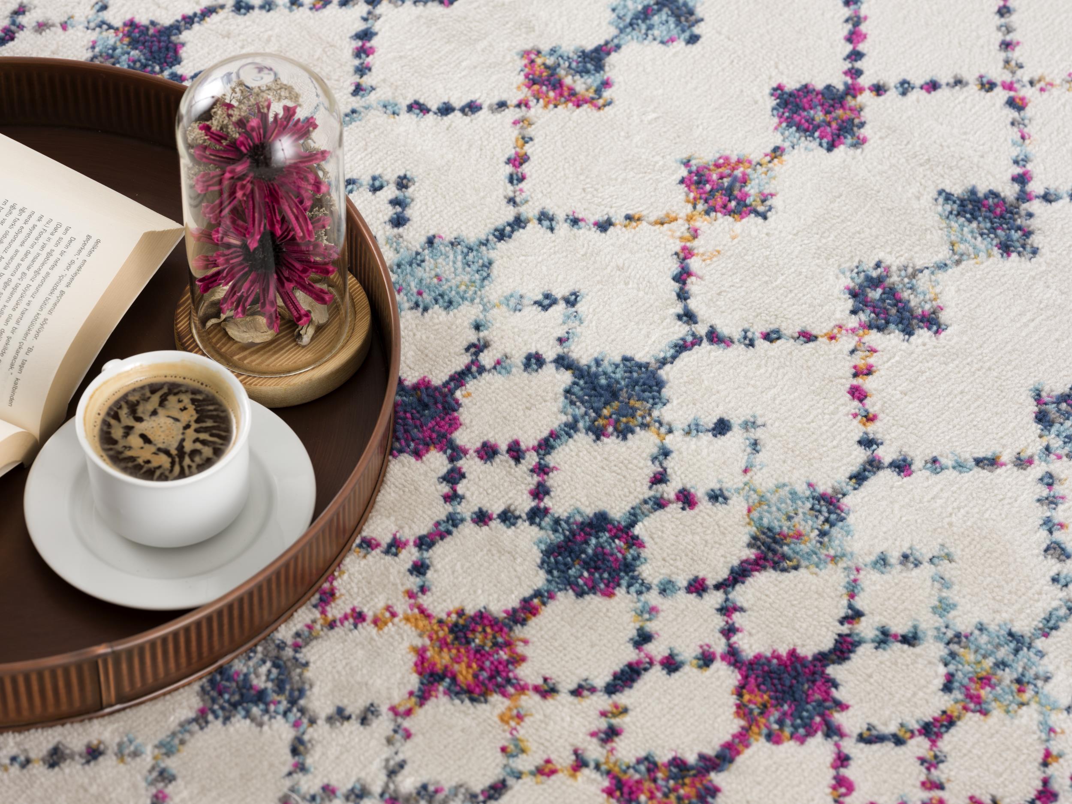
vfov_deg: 15.6
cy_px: 402
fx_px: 2942
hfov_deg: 20.7
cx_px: 536
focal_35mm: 95
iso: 100
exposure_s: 1/125
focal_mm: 120
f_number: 9
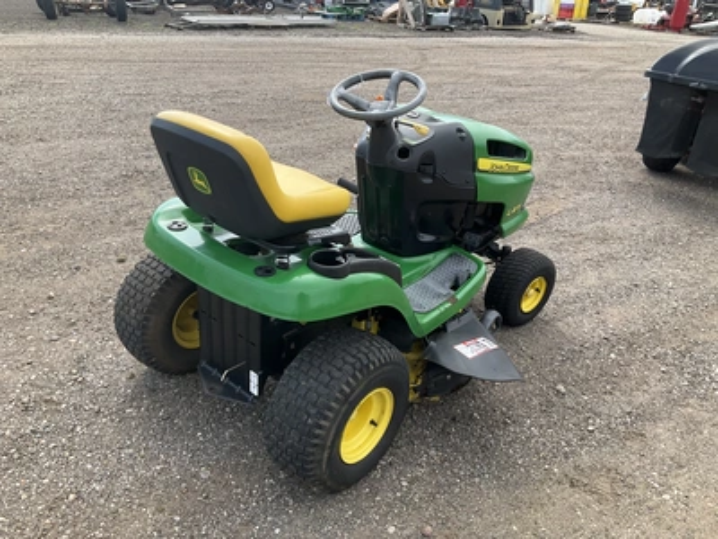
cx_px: 359
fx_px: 602
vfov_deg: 48.2
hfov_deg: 61.7
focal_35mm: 29
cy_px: 270
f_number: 1.8
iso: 25
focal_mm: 3
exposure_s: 1/551
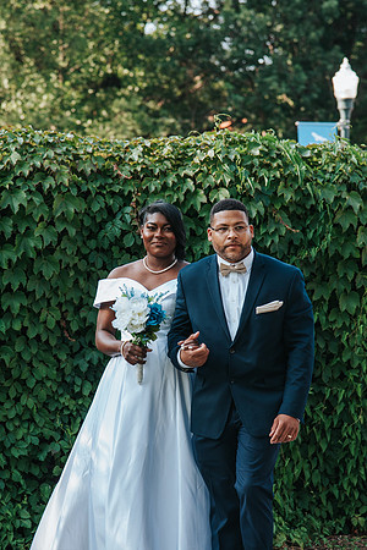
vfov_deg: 13.7
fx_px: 2292
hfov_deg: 9.2
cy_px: 275
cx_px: 182
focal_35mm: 150
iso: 400
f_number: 4.5
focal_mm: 100
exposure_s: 1/320
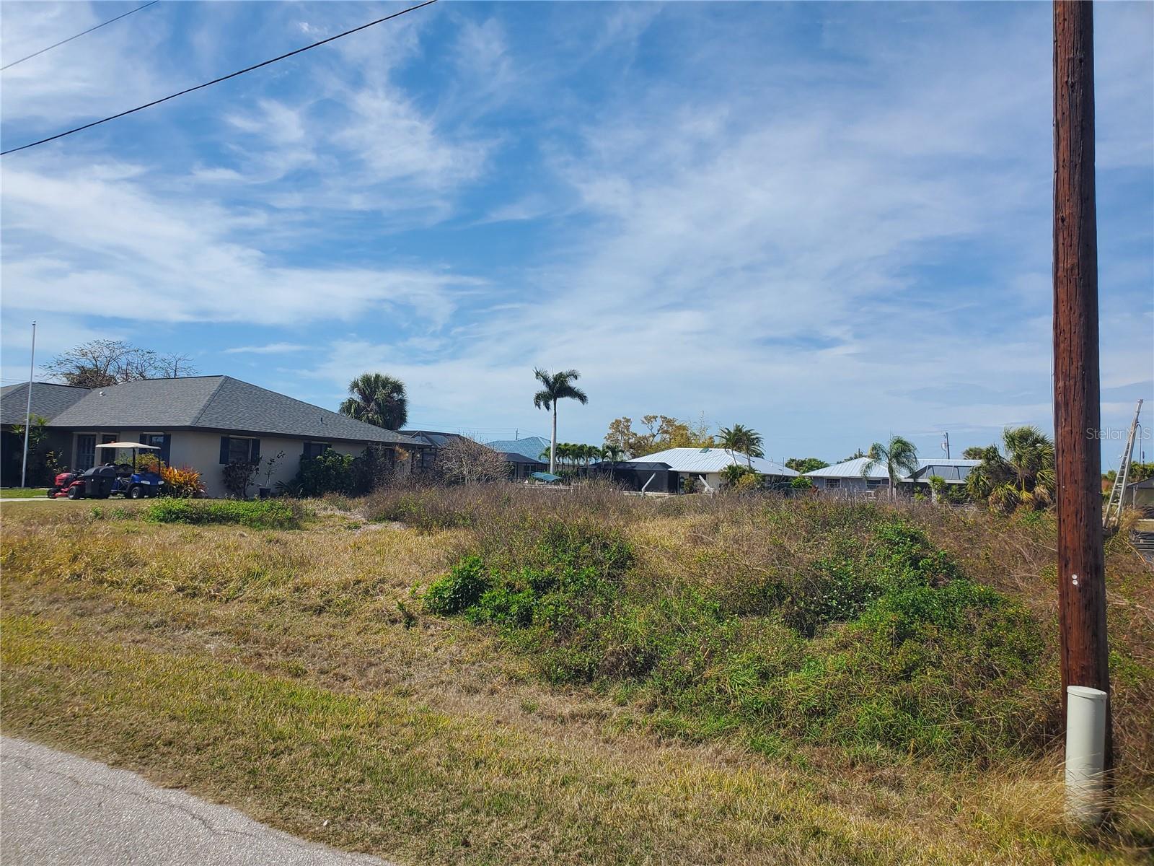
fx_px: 867
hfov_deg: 67.3
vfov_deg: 53.1
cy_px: 433
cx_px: 577
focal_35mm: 26
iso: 50
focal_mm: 4.3
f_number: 2.4
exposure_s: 1/2277
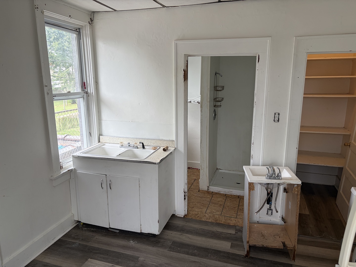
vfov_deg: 53.1
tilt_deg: -8.7
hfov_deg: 67.3
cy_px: 134
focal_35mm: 26
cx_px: 178
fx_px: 267
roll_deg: +0.9
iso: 50
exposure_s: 1/198
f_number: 1.6
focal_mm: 5.96
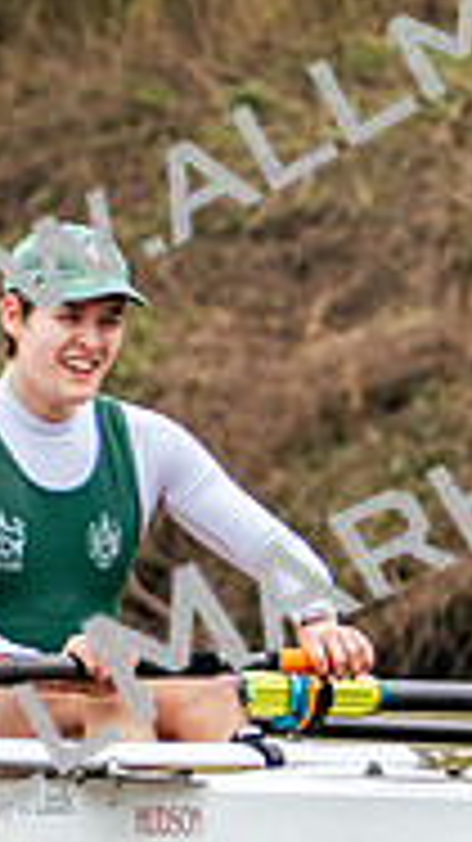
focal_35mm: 925
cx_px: -589
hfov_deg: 1.3
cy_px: 529
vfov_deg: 2.3
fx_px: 20609
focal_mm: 284
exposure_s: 1/2000
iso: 2000
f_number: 6.3
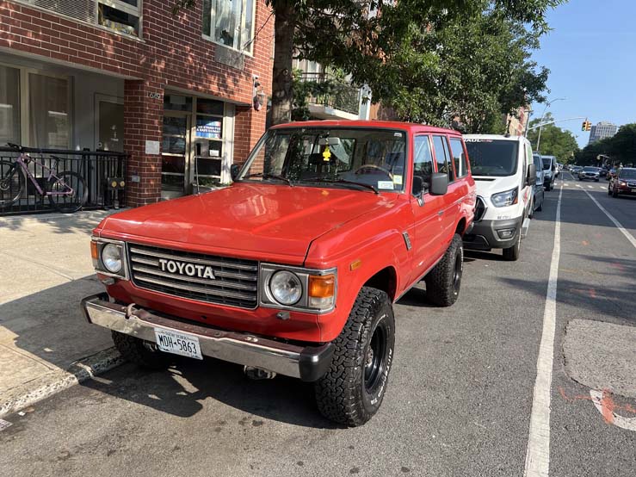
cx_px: 318
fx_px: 478
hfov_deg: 67.3
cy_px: 238
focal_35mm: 26
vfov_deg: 53.0
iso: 50
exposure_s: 1/1488
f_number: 1.5
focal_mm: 5.7
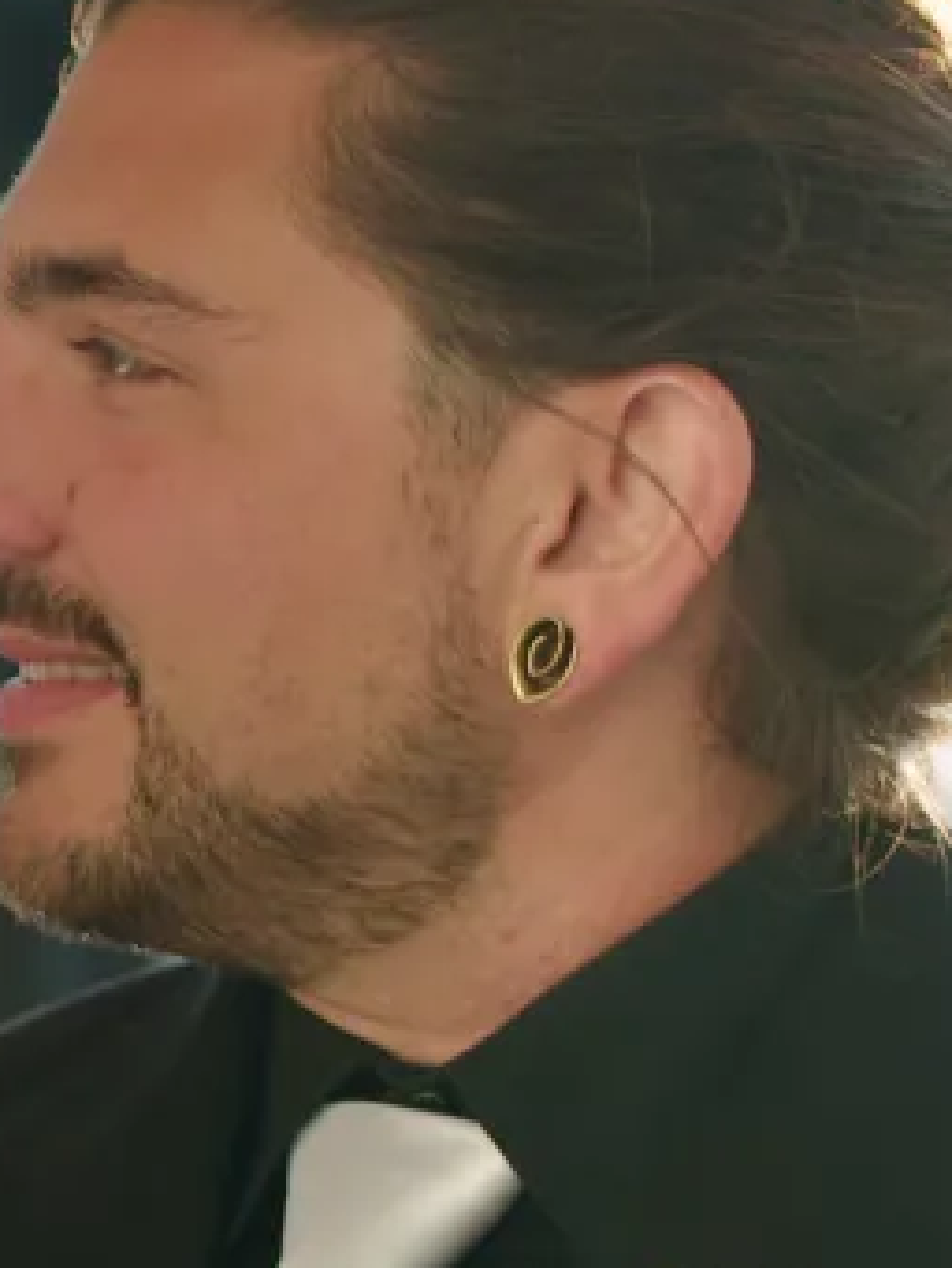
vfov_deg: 5.5
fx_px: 13229
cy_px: 1720
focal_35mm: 361
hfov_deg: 4.0
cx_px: -1618
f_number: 2.5
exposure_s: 1/640
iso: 100
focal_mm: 50
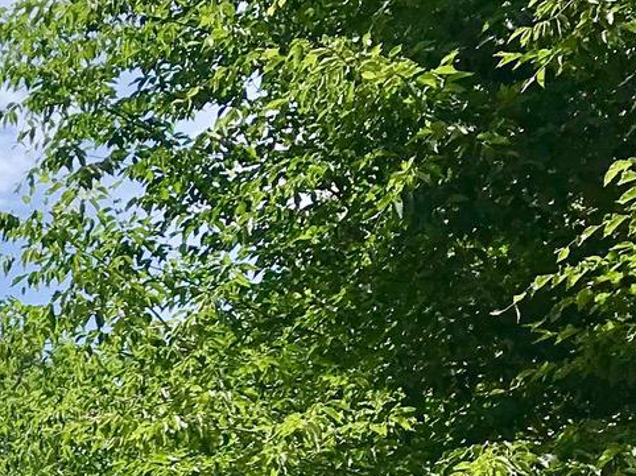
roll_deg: +0.5
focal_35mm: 119
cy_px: 725
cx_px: -458
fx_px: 2185
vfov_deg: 11.9
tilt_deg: +5.5
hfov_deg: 14.8
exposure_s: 1/2336
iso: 20
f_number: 1.8
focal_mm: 3.99
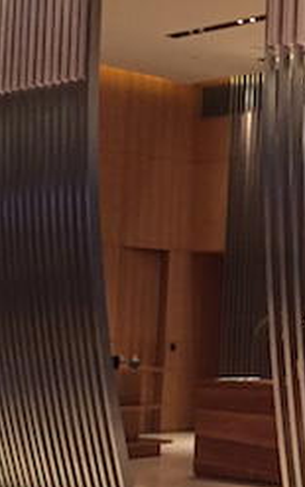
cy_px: 198
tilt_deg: +6.1
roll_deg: -0.7
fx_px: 1154
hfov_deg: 14.0
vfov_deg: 23.8
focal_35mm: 87
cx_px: 466
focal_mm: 4.15
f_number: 2.2
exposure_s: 1/17
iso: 250
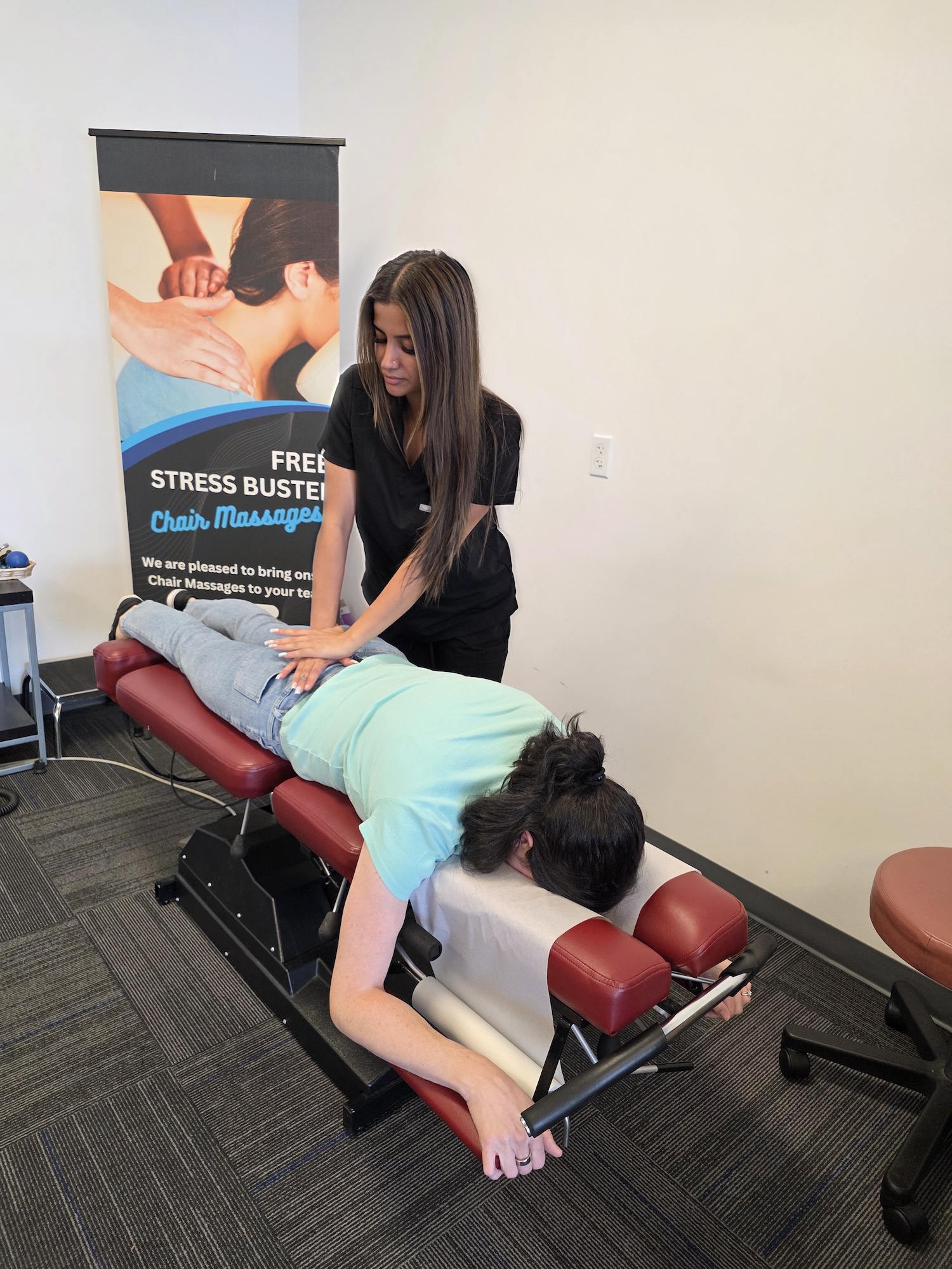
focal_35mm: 23
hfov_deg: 58.9
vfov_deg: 73.9
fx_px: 843
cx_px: 476
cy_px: 634
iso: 250
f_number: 1.7
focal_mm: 6.25
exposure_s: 1/120
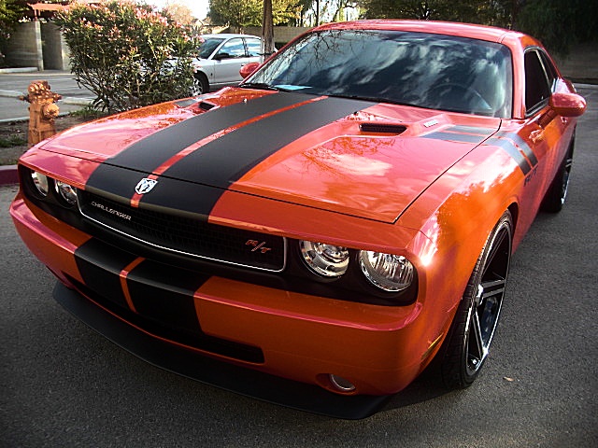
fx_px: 622
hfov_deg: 51.4
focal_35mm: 36
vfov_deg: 39.7
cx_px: 299
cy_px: 224
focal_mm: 6.3
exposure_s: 1/160
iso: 50
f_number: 2.8
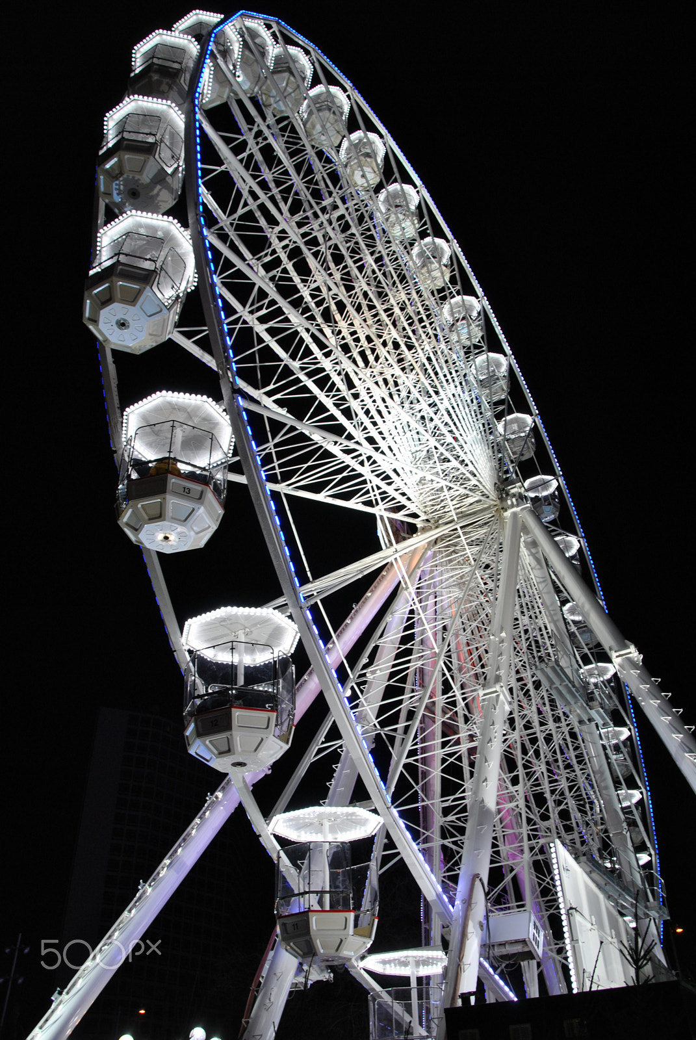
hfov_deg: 48.0
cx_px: 348
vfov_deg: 67.3
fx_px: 781
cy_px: 520
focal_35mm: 27
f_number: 3.5
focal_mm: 18
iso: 200
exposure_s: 1/50
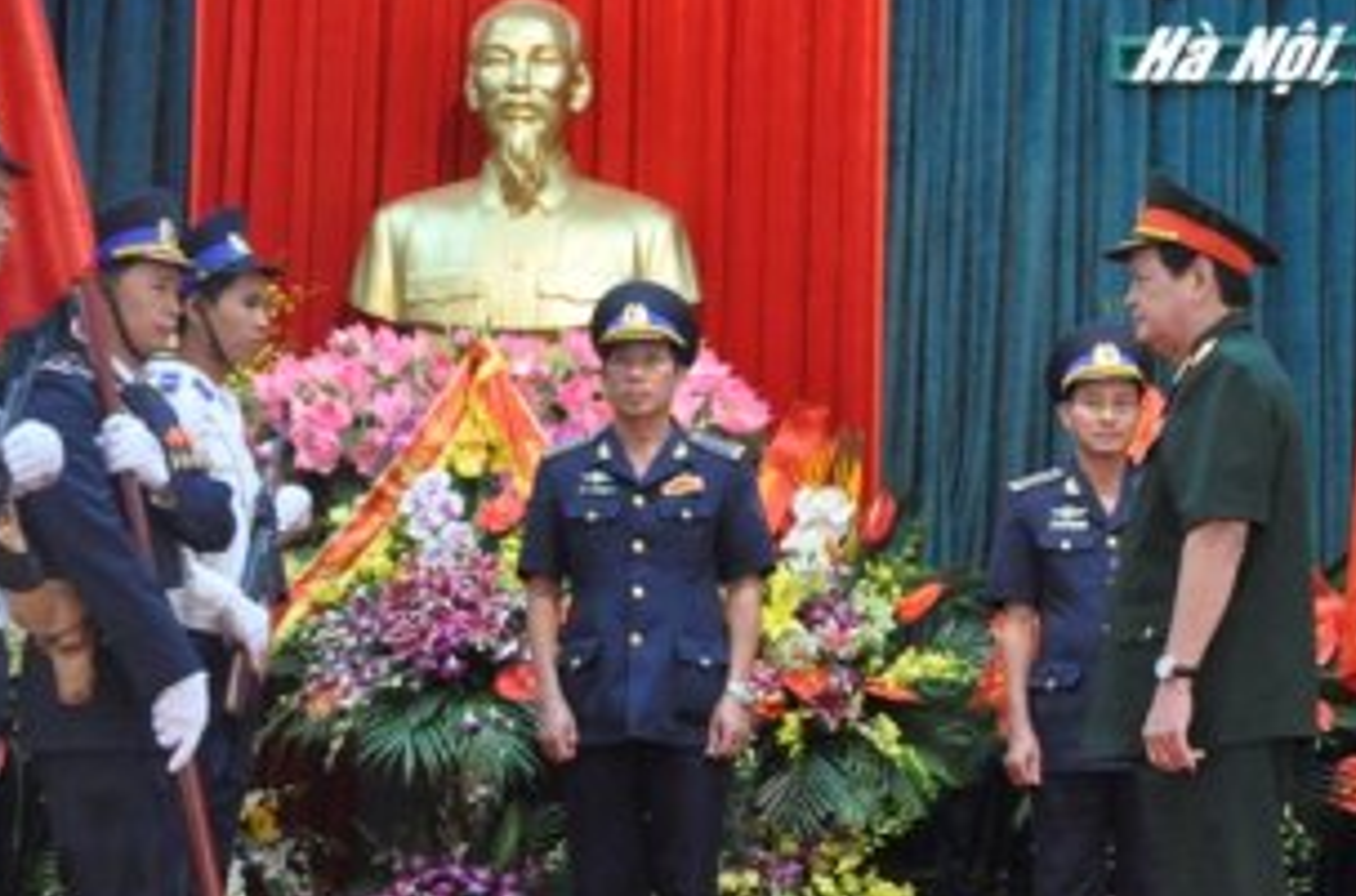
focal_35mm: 92
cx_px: 992
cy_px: 288
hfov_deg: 22.0
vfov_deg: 14.7
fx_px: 3456
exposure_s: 1/40
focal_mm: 28
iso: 3200
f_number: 5.6
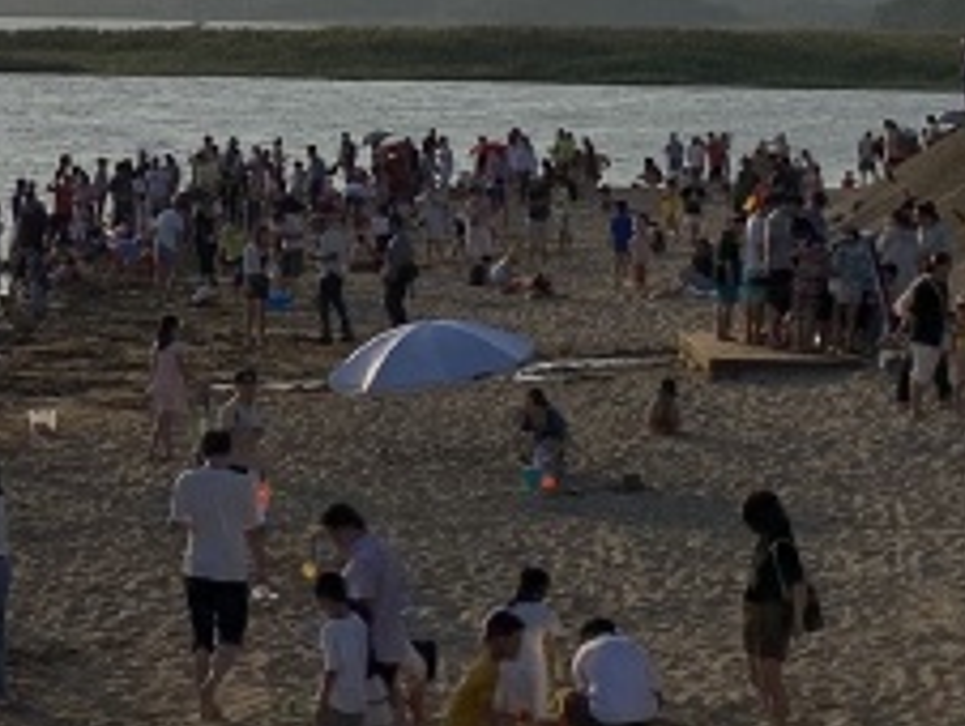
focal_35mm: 138
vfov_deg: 10.7
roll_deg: -1.4
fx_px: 3851
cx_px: 132
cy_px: 68
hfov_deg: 14.2
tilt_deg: -0.6
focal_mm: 4.25
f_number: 1.8
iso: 25
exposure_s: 1/9524
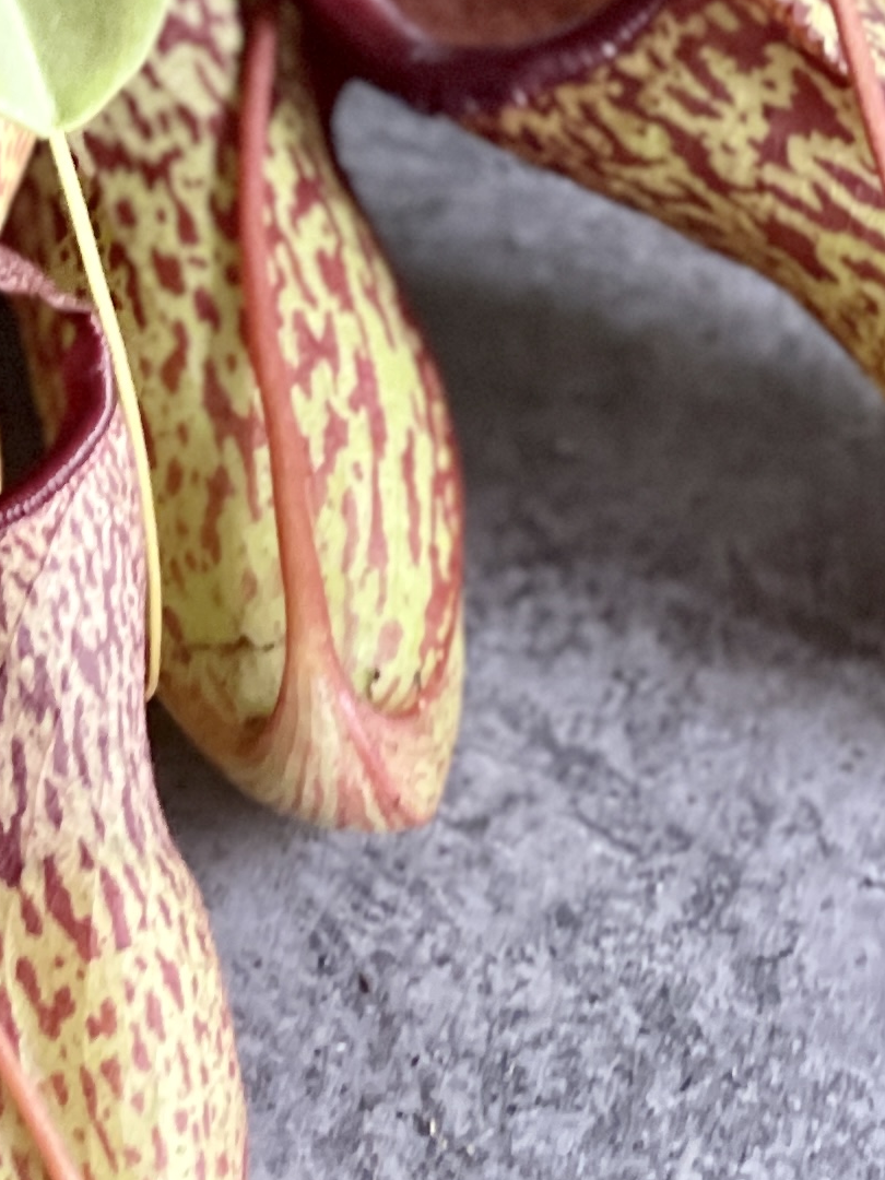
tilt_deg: -38.2
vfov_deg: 8.1
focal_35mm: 239
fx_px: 8147
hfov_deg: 6.1
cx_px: -416
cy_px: -626
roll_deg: +0.8
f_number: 2.2
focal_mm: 7.5
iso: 250
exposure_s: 1/33
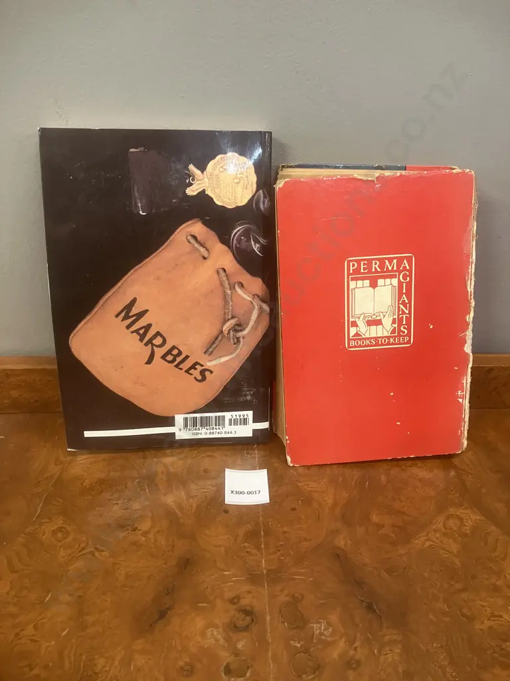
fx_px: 550
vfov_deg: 63.4
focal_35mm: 28
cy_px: 340
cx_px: 255
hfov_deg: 49.7
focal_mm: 3.99
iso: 250
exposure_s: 1/50
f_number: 1.8
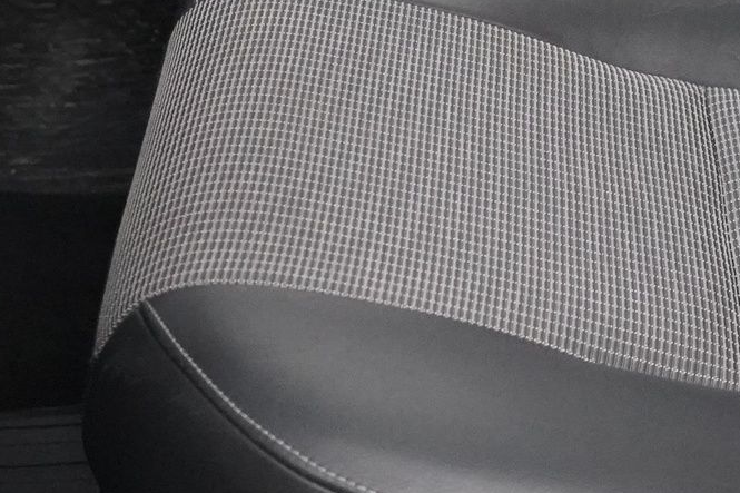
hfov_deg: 18.6
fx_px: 2240
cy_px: -205
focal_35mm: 109
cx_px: 563
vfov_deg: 12.1
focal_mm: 29
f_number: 3.5
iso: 12800
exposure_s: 1/160
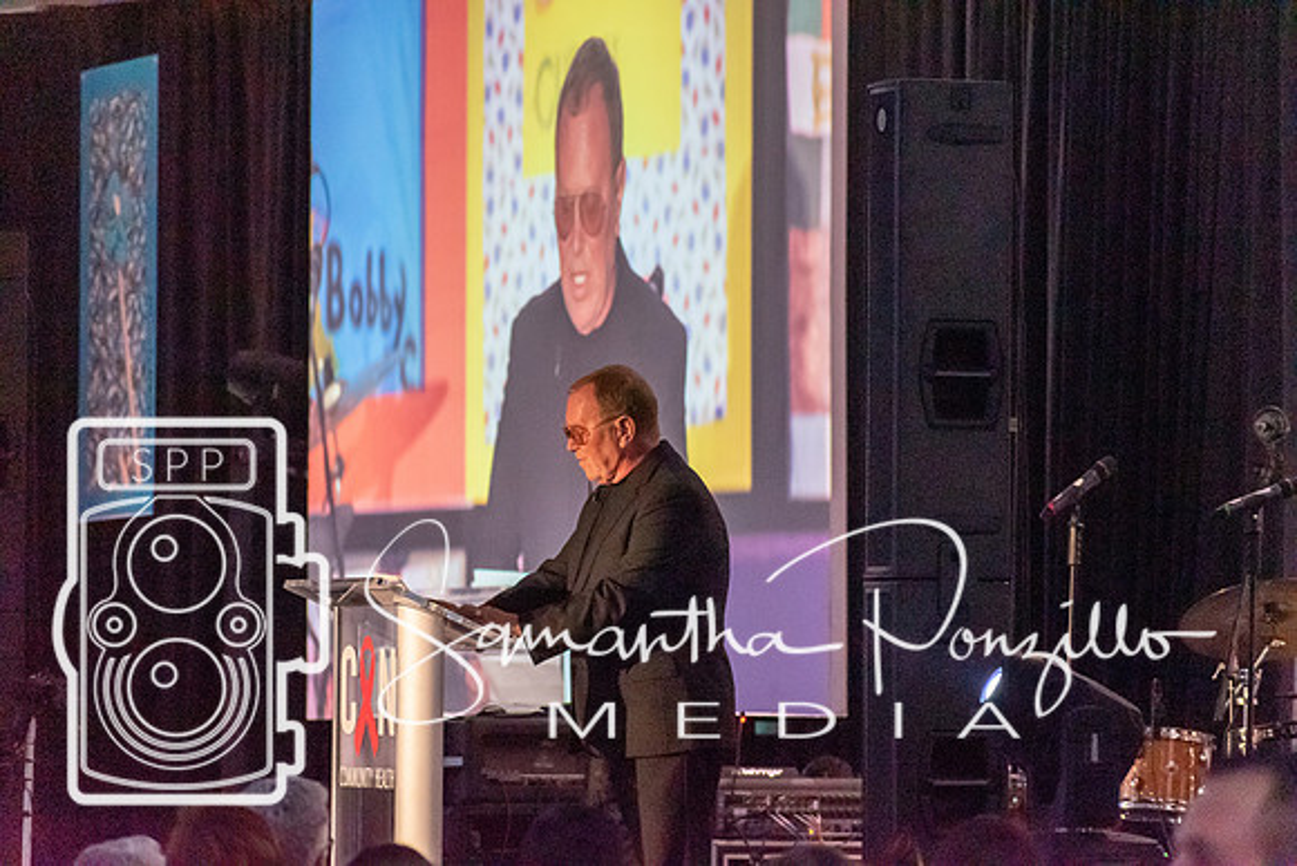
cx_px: 648
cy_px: 433
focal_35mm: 240
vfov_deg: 5.7
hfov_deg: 8.6
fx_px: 8648
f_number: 5
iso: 12800
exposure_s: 1/200
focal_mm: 160
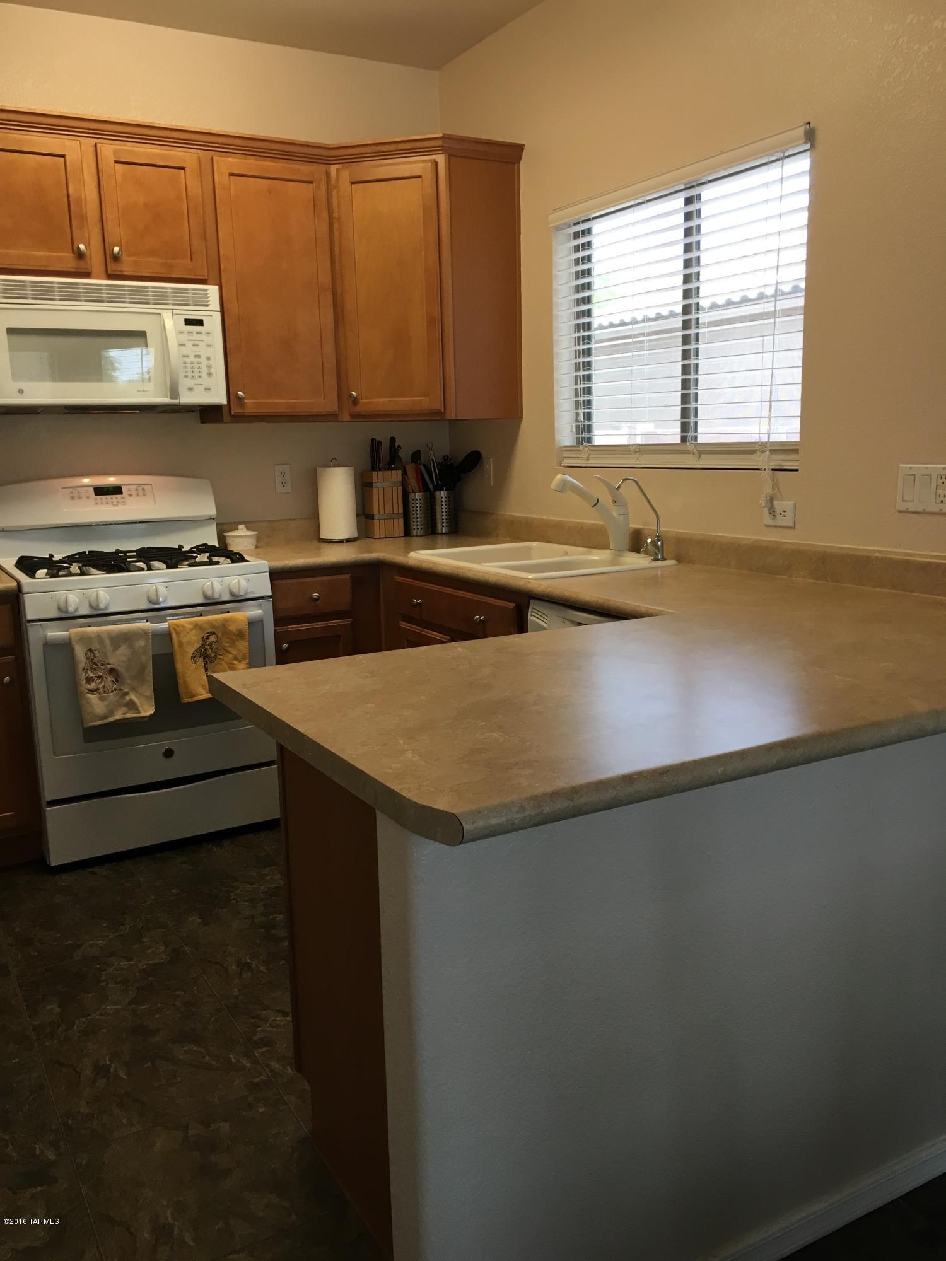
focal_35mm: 29
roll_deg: +1.0
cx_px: 473
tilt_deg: -9.4
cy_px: 630
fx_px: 1057
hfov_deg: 48.2
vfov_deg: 61.7
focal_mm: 4.15
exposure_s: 1/30
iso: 32
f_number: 2.2
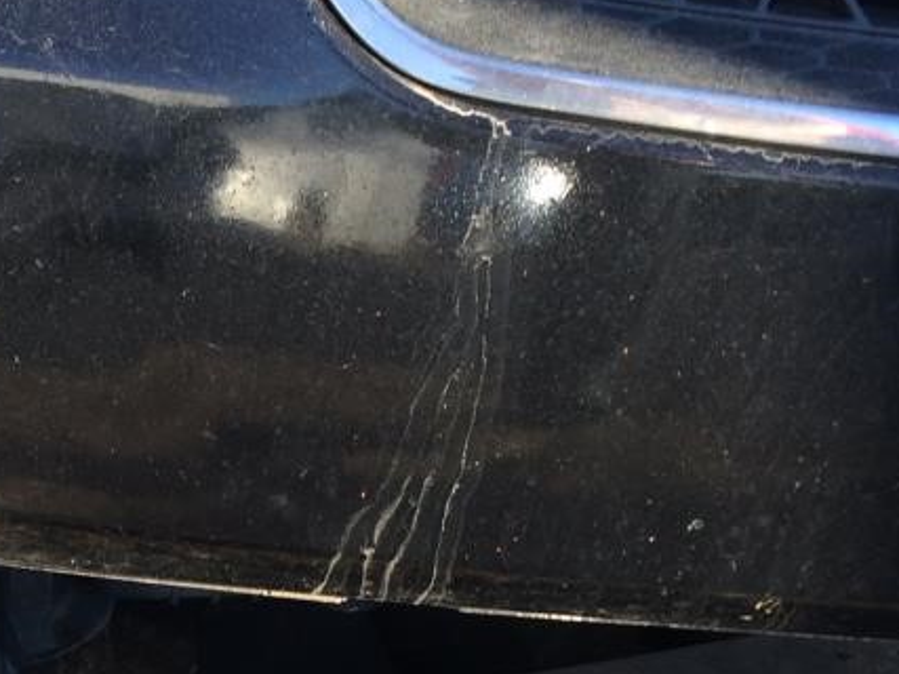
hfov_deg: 21.3
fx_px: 2259
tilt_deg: -30.0
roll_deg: +1.9
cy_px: 813
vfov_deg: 16.3
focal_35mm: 87
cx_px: -97
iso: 32
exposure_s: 1/178
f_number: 2.2
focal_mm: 4.15
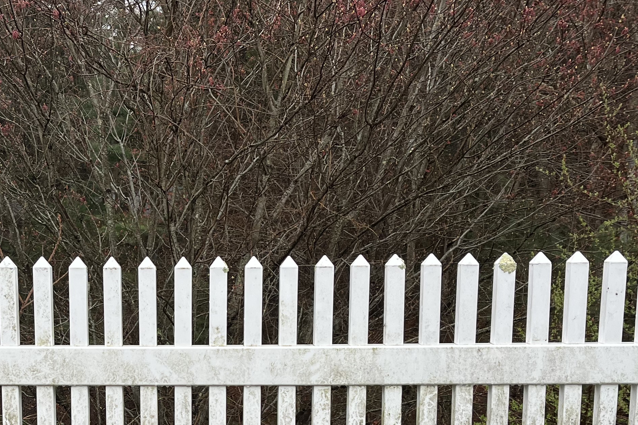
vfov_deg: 22.7
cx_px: 172
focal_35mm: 58
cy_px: 395
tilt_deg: -16.1
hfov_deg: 33.9
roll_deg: +0.8
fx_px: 1028
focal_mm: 5.1
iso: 50
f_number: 1.6
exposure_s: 1/550
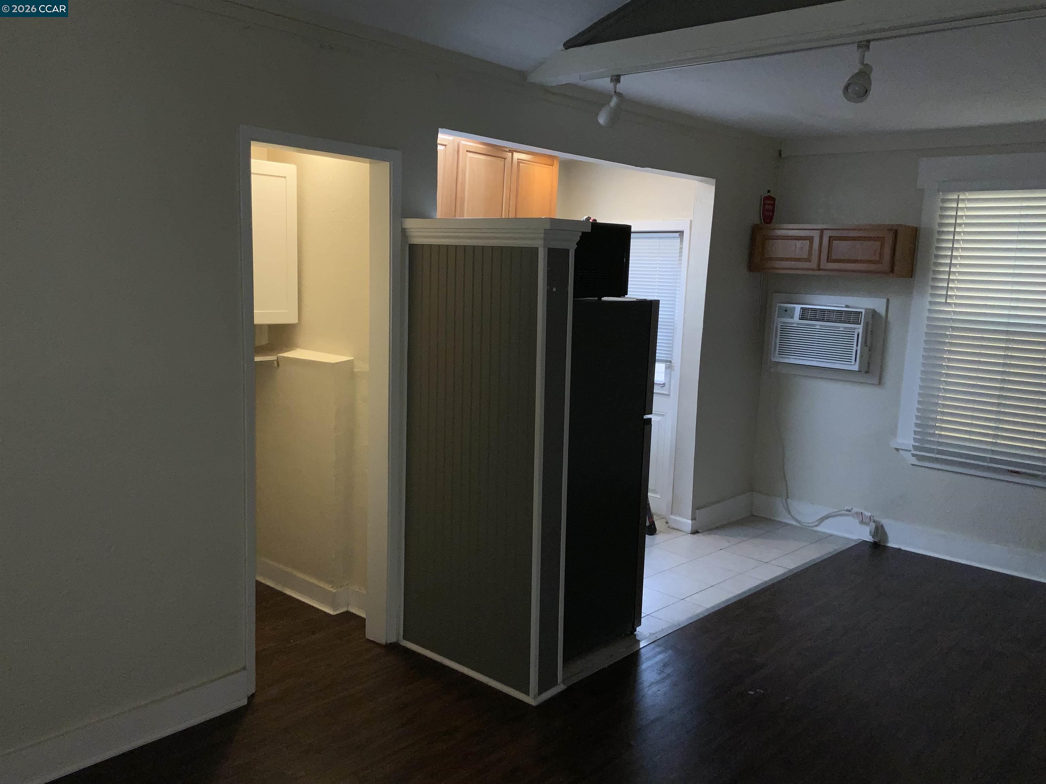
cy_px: 392
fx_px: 876
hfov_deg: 61.7
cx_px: 523
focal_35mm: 29
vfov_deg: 48.2
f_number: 1.8
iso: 32
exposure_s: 1/40
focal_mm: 3
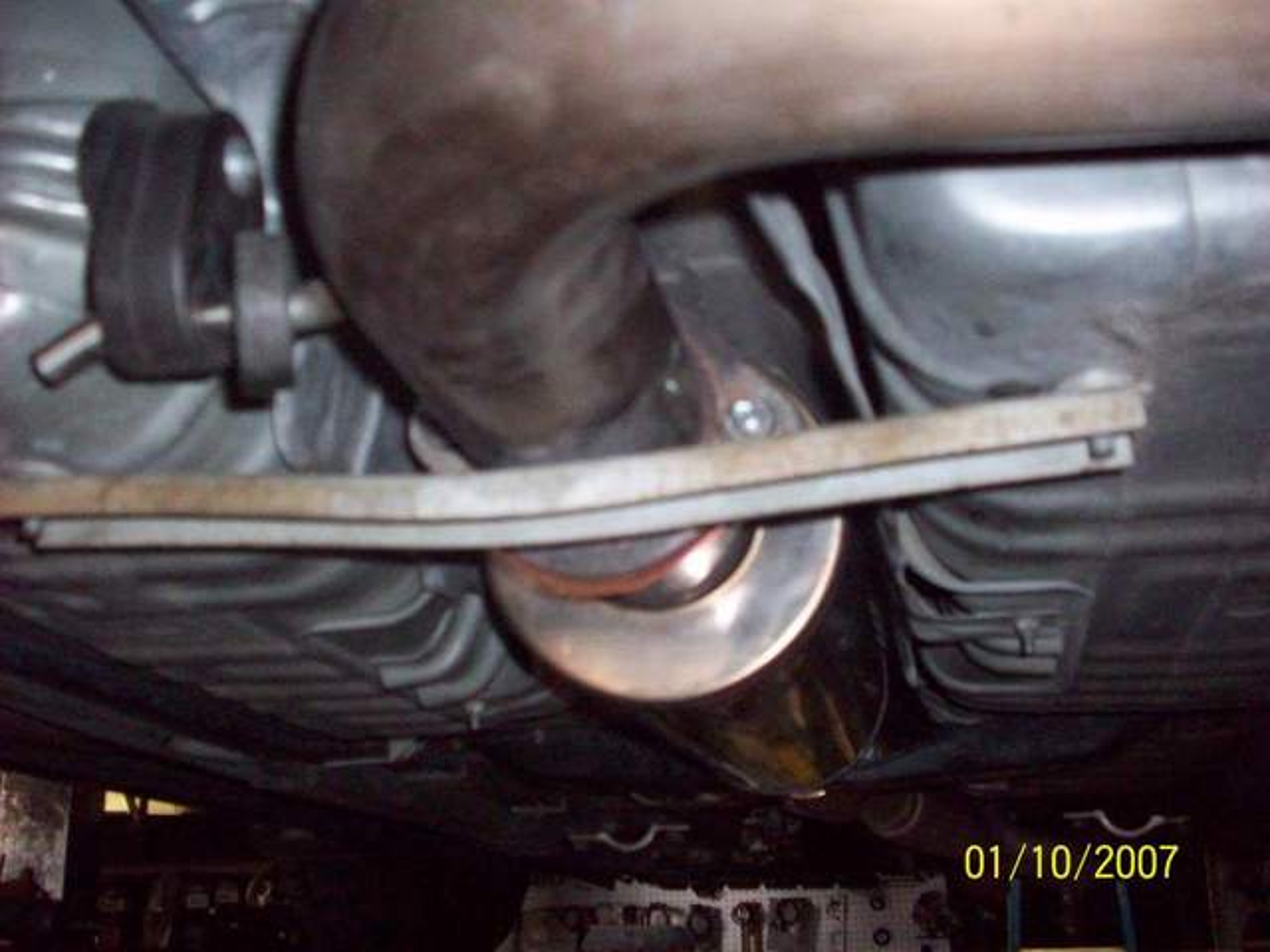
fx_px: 1357
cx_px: 635
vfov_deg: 38.7
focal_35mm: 37
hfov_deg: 50.1
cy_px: 476
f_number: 2.8
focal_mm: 6.2
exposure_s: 1/128
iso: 400
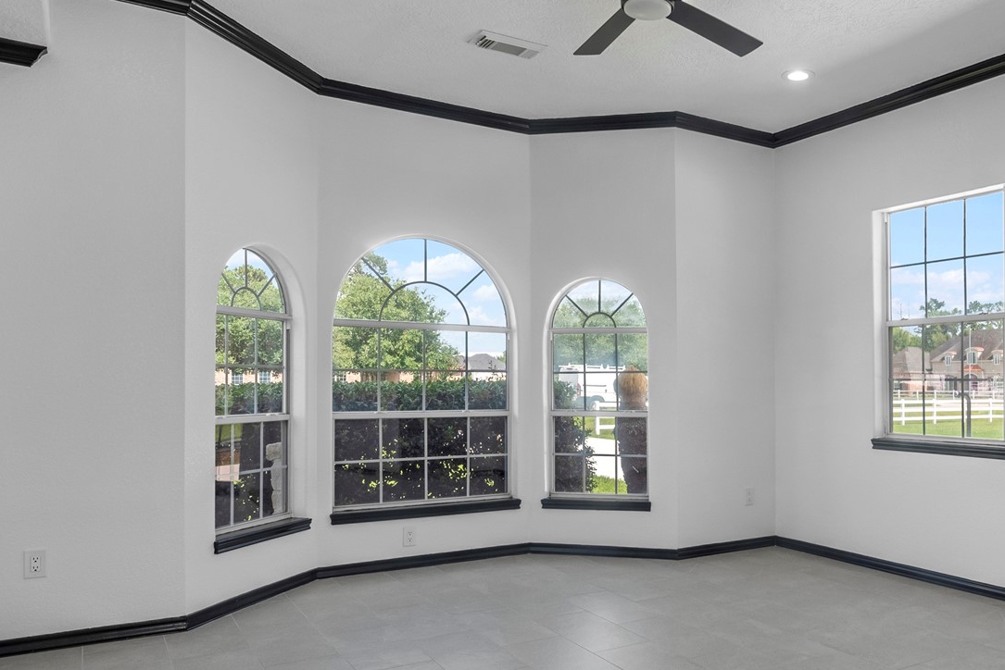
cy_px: 393
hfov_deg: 63.8
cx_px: 671
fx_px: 782
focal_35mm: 28
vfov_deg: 46.2
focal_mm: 14
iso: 250
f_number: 9
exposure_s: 1/15
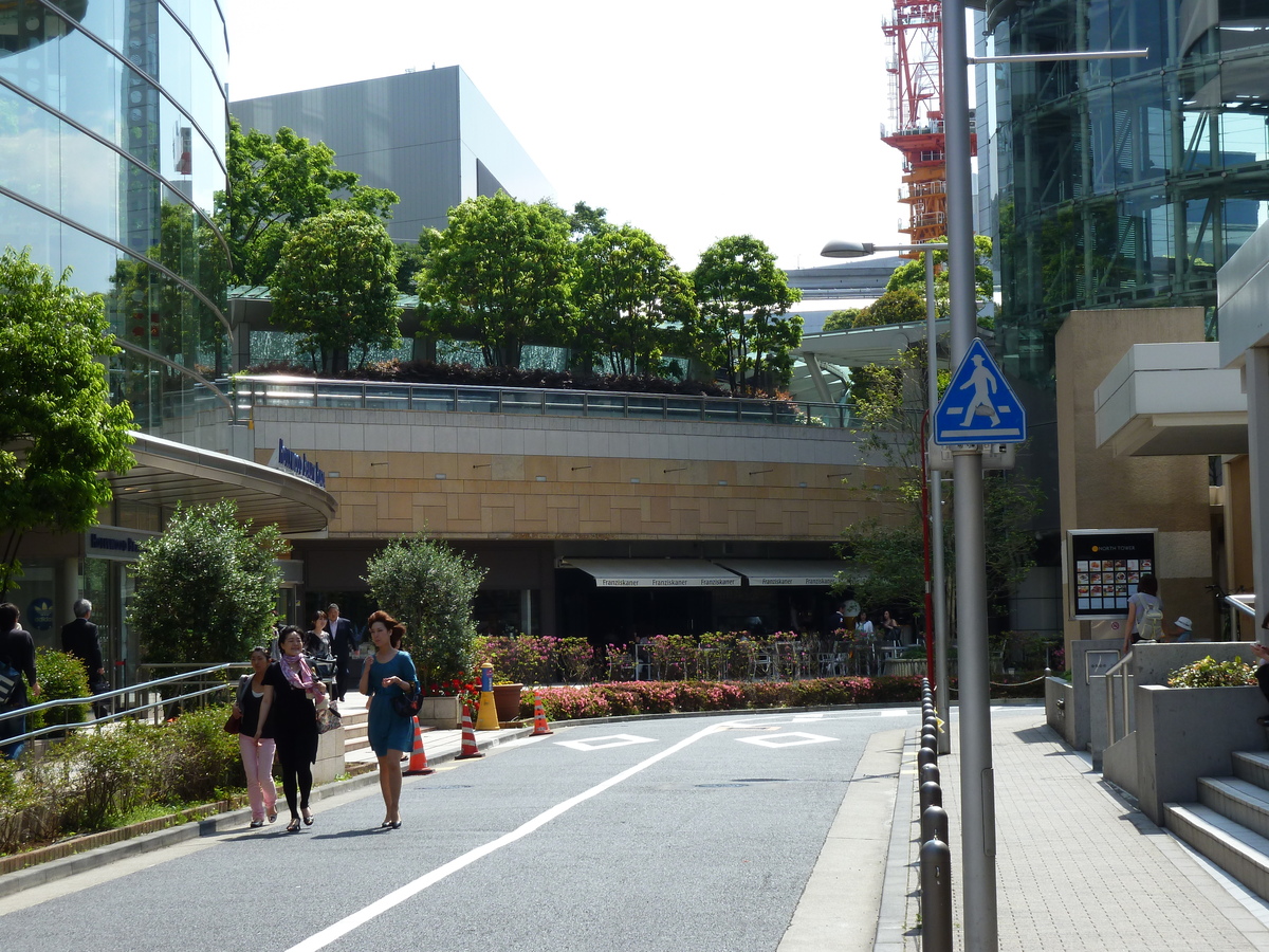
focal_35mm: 78
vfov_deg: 18.9
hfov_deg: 25.0
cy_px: 476
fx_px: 2859
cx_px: 634
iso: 80
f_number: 4.2
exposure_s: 1/320
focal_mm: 12.8
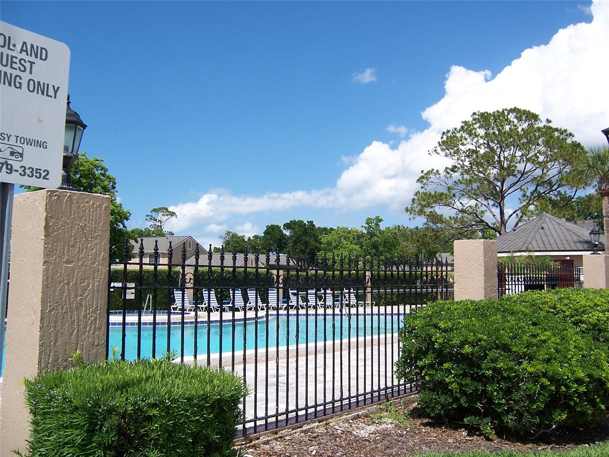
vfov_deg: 42.9
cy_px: 228
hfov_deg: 55.4
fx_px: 581
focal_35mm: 33
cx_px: 304
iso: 80
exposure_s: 1/750
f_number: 4
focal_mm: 5.5
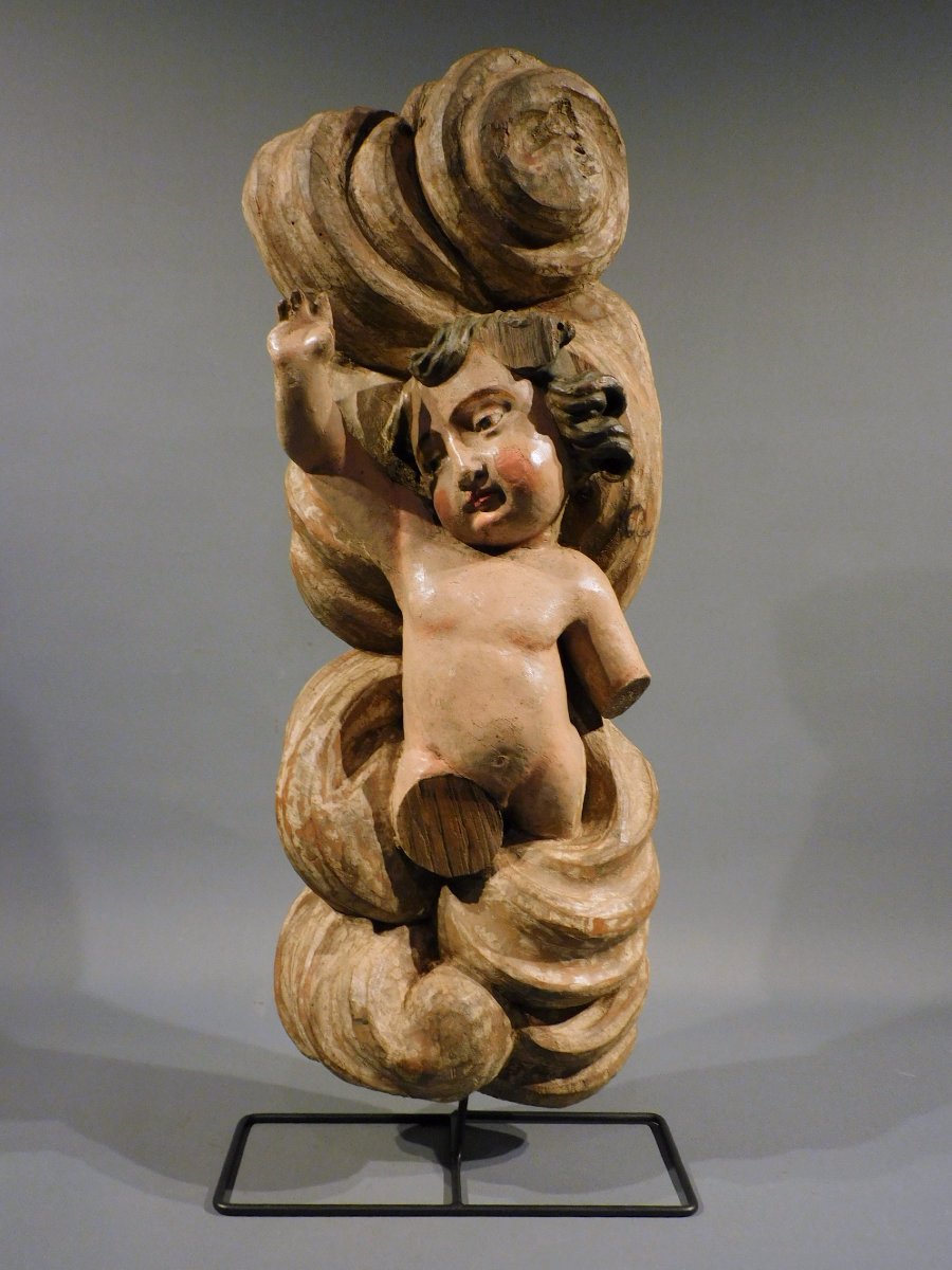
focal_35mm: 30
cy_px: 635
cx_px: 476
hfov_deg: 46.8
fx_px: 1100
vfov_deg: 60.0
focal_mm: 5.4
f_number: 3.5
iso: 220
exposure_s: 1/30
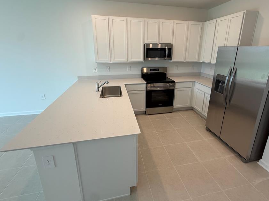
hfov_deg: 90.9
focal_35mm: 17
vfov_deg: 74.1
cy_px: 83
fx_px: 132
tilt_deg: -14.2
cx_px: 143
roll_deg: -1.6
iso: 100
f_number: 2.2
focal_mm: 2.22
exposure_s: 1/120
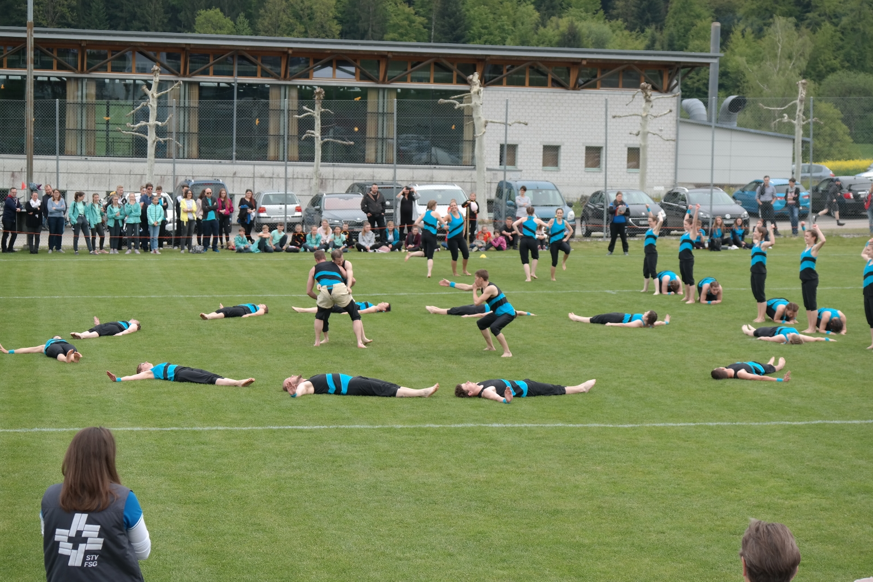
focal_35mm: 77
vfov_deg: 17.7
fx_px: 1867
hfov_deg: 26.3
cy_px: 291
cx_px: 436
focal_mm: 50
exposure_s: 1/200
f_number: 4.5
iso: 100
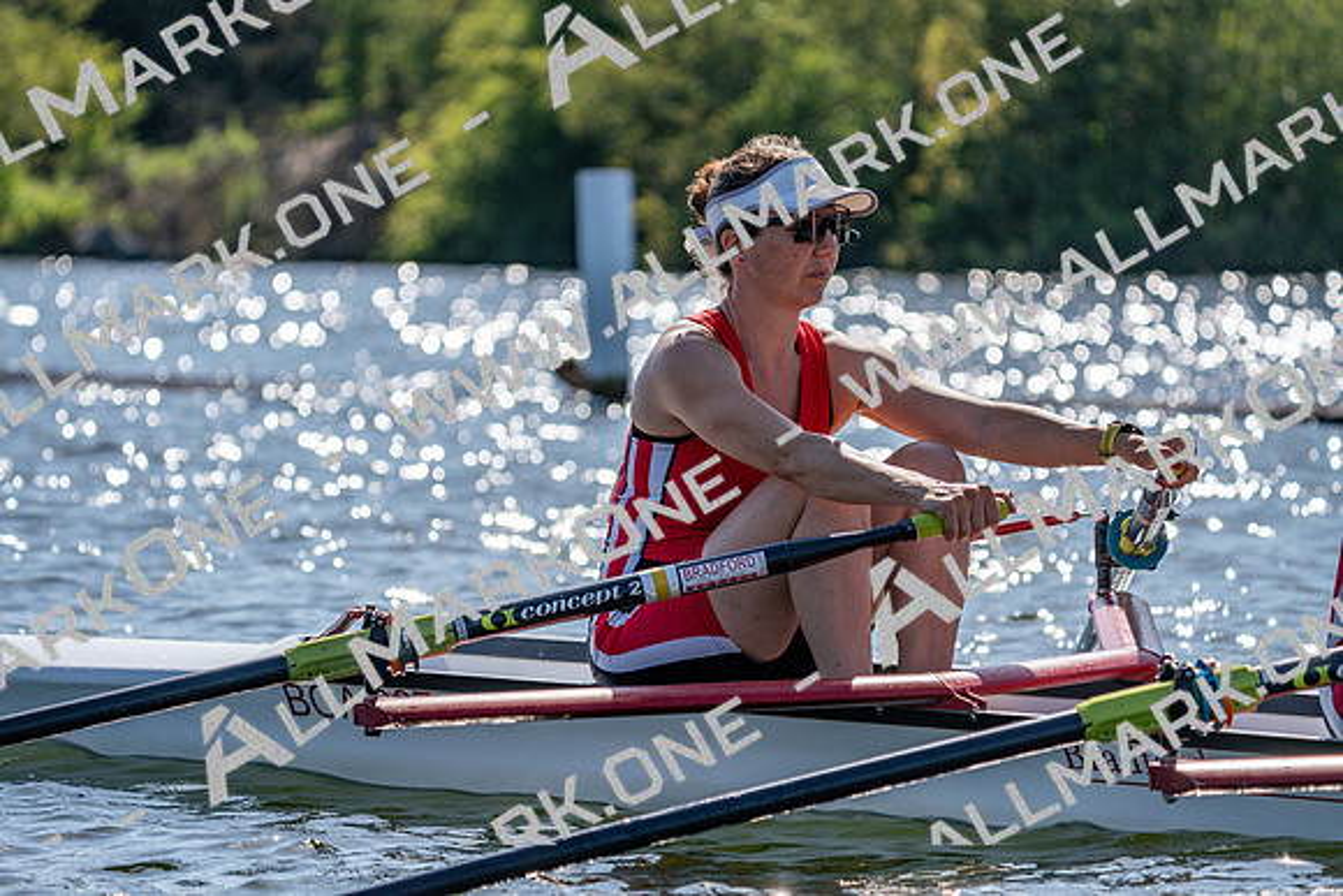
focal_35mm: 200
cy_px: 448
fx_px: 7463
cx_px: 672
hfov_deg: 10.3
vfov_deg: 6.9
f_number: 5.6
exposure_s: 1/2000
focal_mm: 200
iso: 200
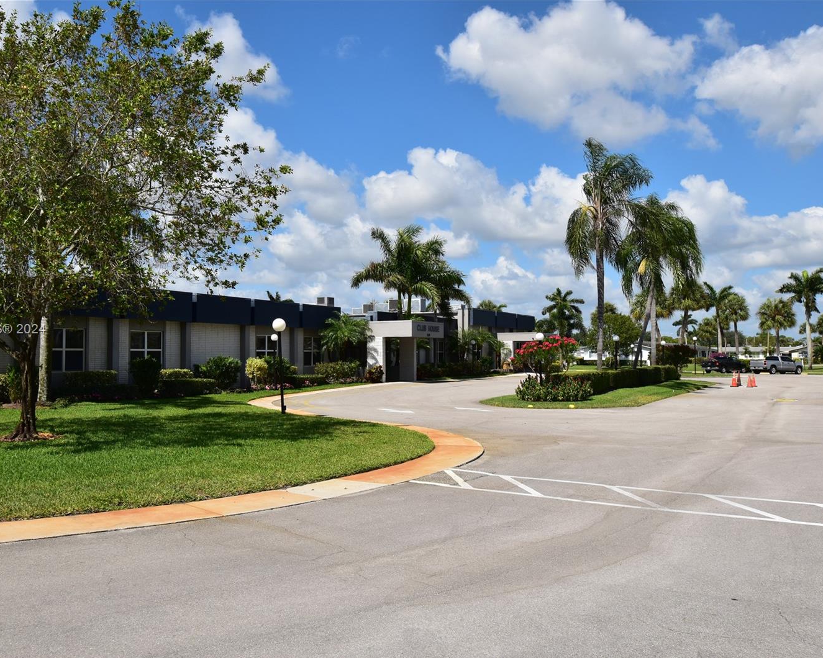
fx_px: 828
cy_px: 330
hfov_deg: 52.6
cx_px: 344
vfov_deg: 43.4
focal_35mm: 34
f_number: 11
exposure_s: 1/500
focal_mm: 20
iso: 360
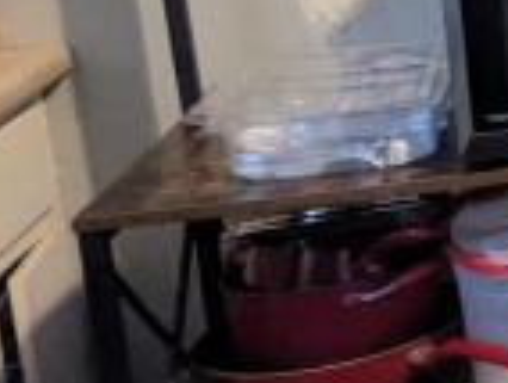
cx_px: 1063
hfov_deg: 17.2
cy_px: -39
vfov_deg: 18.9
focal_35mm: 75
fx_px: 1103
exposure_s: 1/24
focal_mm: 2.35
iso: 739
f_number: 2.2
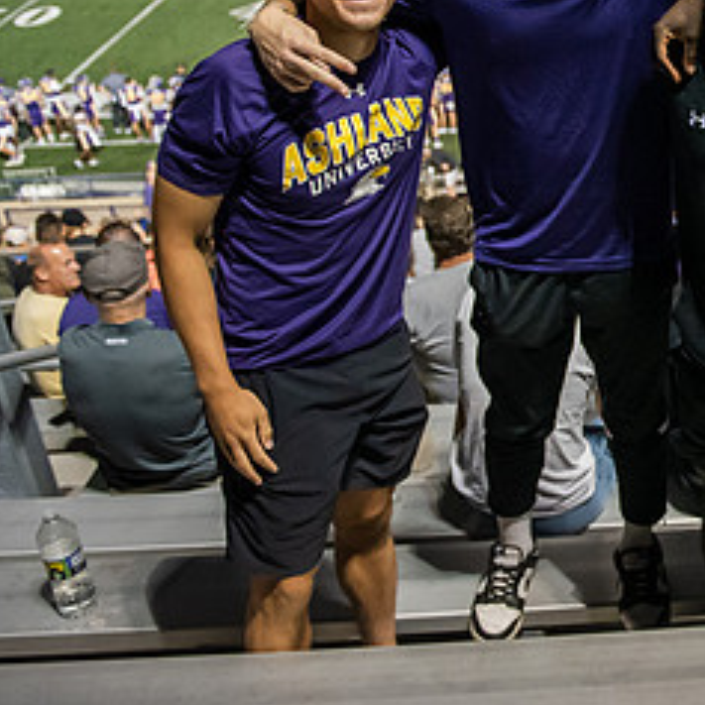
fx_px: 1244
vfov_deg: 31.0
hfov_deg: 28.3
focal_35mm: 54
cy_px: 162
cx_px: 806
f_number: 3.5
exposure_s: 1/200
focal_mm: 26
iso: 5000
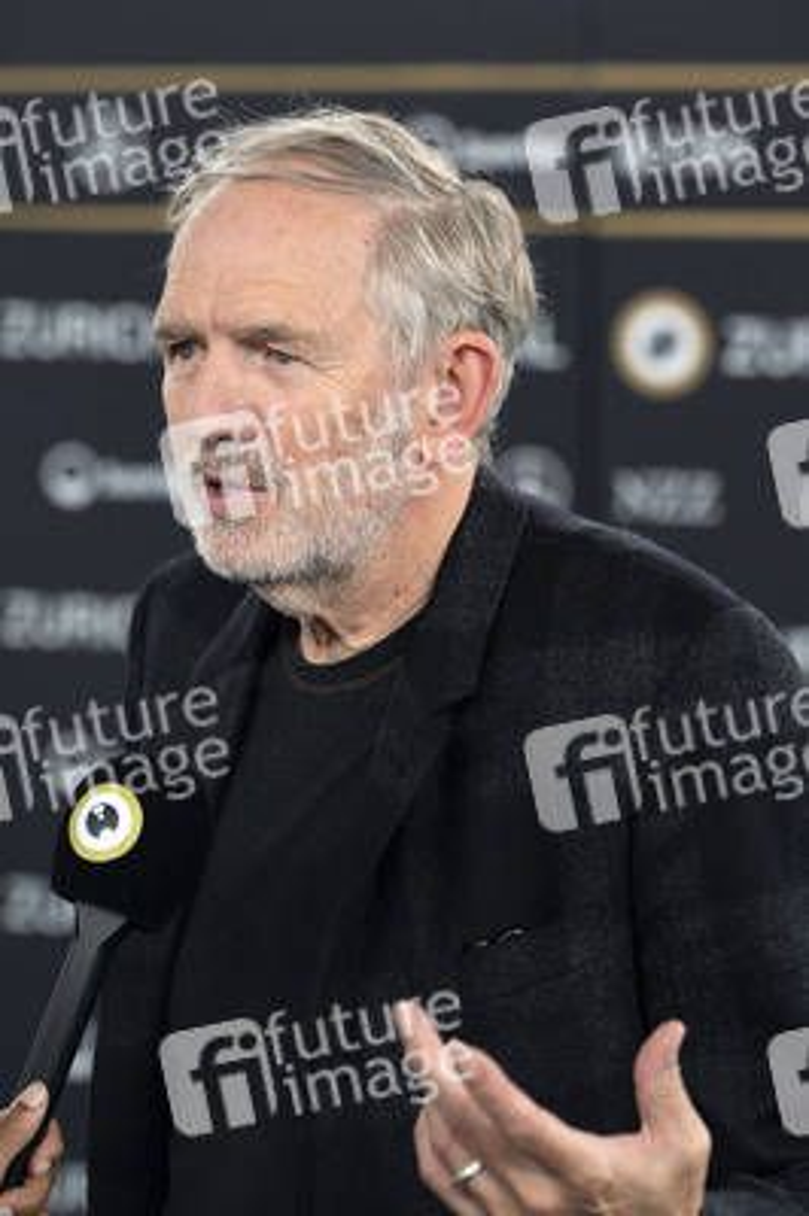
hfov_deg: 10.8
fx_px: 4288
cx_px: 404
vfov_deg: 16.1
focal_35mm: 127
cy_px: 608
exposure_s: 1/200
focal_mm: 127
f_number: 4.5
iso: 400
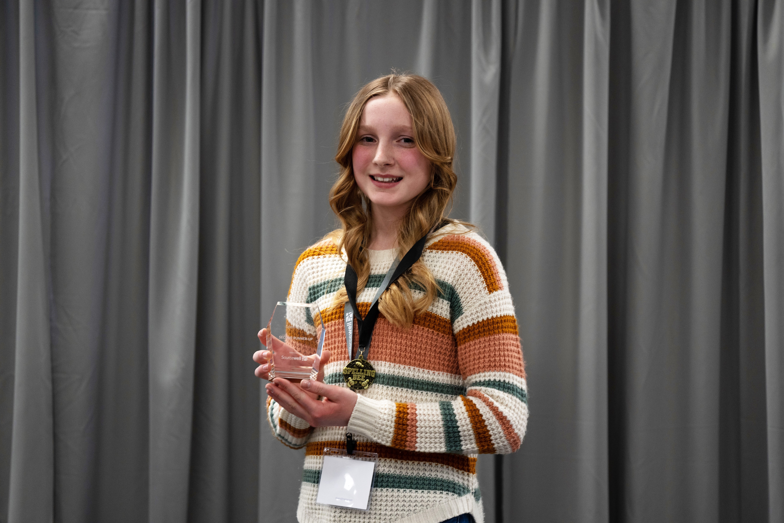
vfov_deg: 6.9
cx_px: 392
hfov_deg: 10.4
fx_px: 4312
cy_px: 262
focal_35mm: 198
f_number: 2.8
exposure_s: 1/125
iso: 800
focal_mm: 198
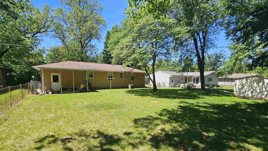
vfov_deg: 69.8
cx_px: 137
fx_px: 107
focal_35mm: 15
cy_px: 91
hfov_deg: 103.0
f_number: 2.2
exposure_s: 1/1053
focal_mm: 2.2
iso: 50
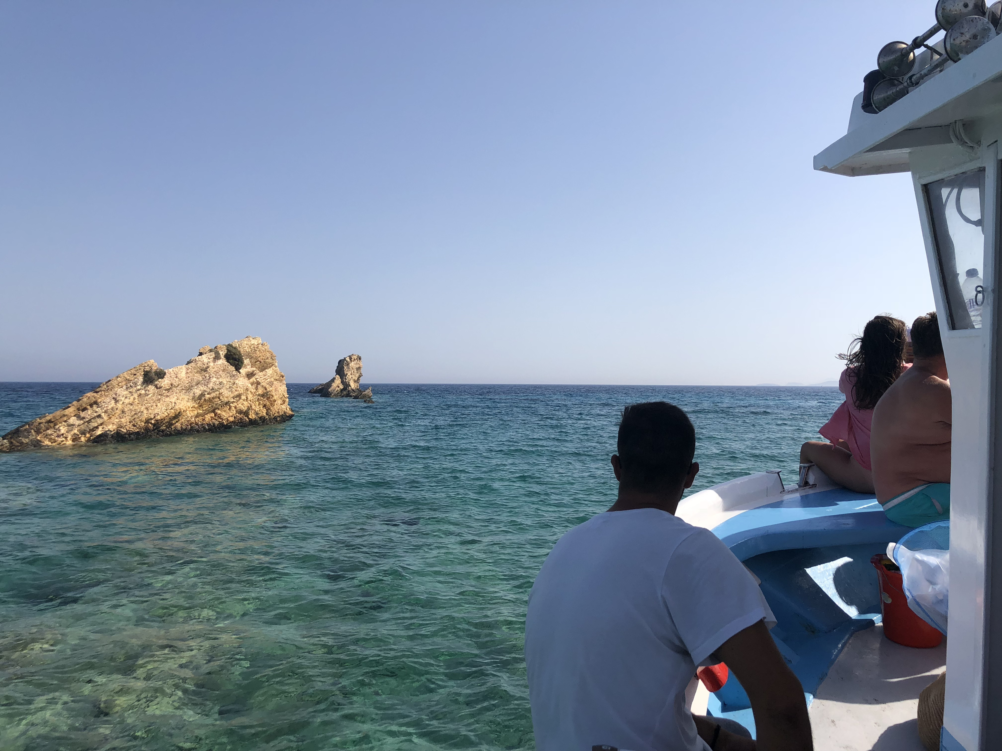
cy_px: 376
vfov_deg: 49.7
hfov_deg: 63.4
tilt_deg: +1.6
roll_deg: +0.3
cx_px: 501
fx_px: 810
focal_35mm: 28
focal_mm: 4
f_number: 1.8
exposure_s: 1/3003
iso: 25
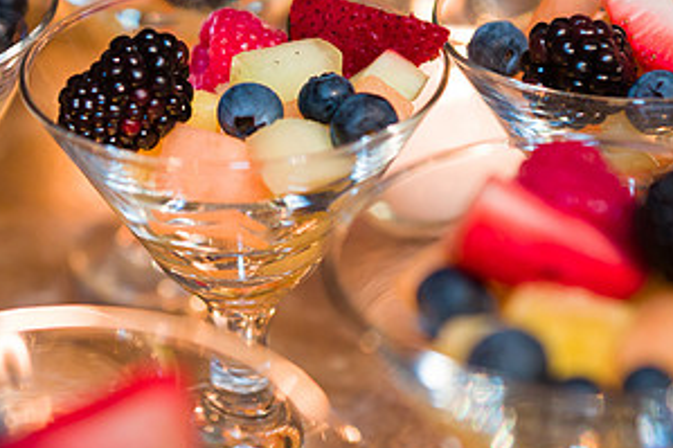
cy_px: 122
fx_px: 1812
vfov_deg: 14.0
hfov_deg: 21.0
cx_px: 257
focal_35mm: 97
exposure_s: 1/200
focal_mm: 50
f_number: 4
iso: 1600
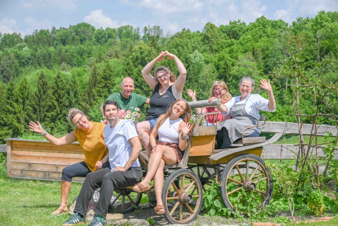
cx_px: 169
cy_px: 113
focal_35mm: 50
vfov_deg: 27.0
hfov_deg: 39.6
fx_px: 469
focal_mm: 50
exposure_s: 1/1000
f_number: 5.6
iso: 125
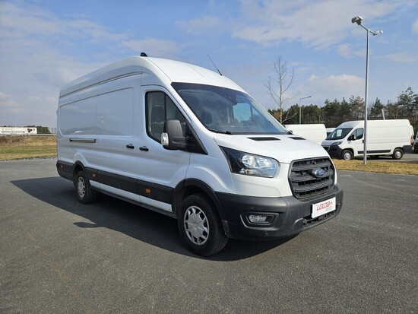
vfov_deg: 58.9
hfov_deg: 73.9
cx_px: 209
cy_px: 157
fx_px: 278
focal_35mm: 23
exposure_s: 1/2828
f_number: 1.8
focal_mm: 5.4
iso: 25
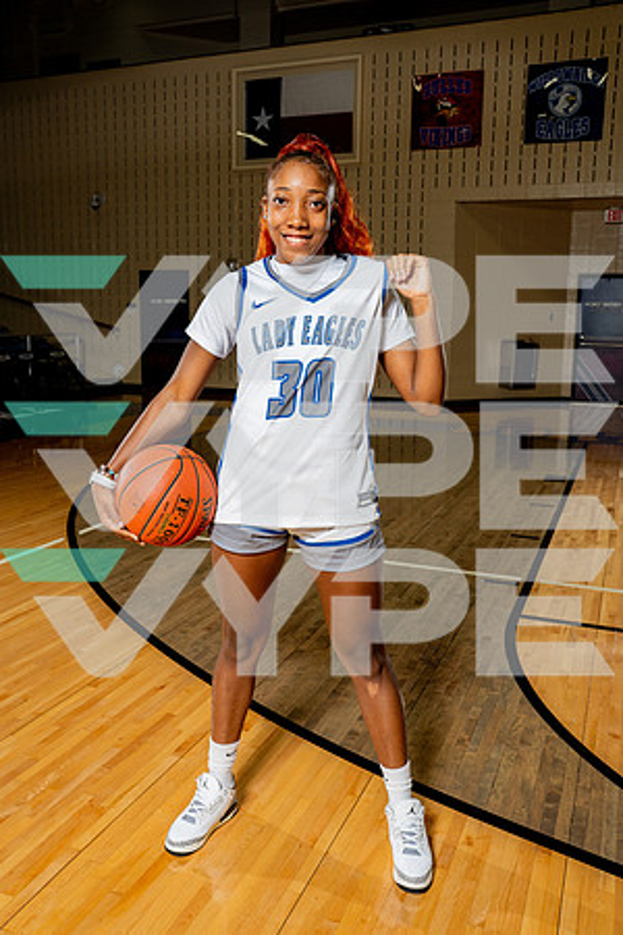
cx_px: 312
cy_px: 468
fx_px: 779
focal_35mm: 30
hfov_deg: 43.6
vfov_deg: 61.9
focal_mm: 30
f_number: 8
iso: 400
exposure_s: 1/250
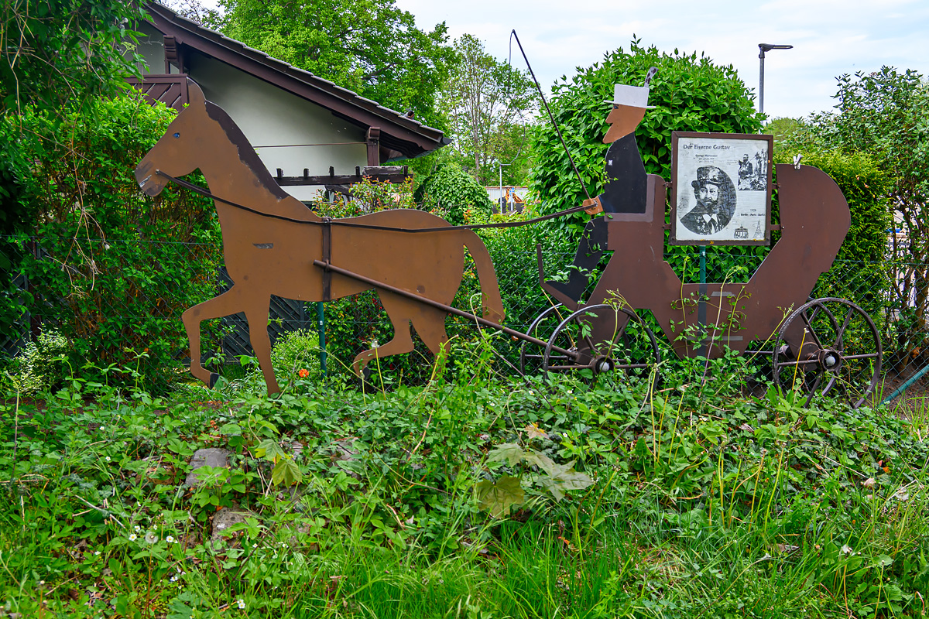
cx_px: 464
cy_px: 310
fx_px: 929
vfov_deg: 36.9
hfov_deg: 53.1
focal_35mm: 36
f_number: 5.6
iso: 200
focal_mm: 24
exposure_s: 1/200
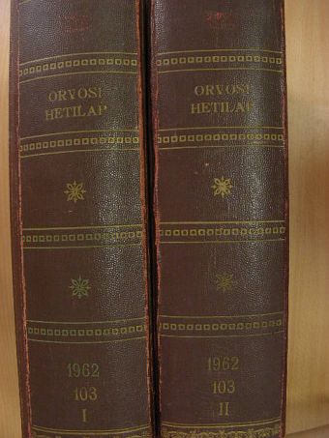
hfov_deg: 37.7
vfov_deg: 49.0
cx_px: 164
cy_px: 219
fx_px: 481
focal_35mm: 38
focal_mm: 6.3
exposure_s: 1/18.4
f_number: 3.5
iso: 200
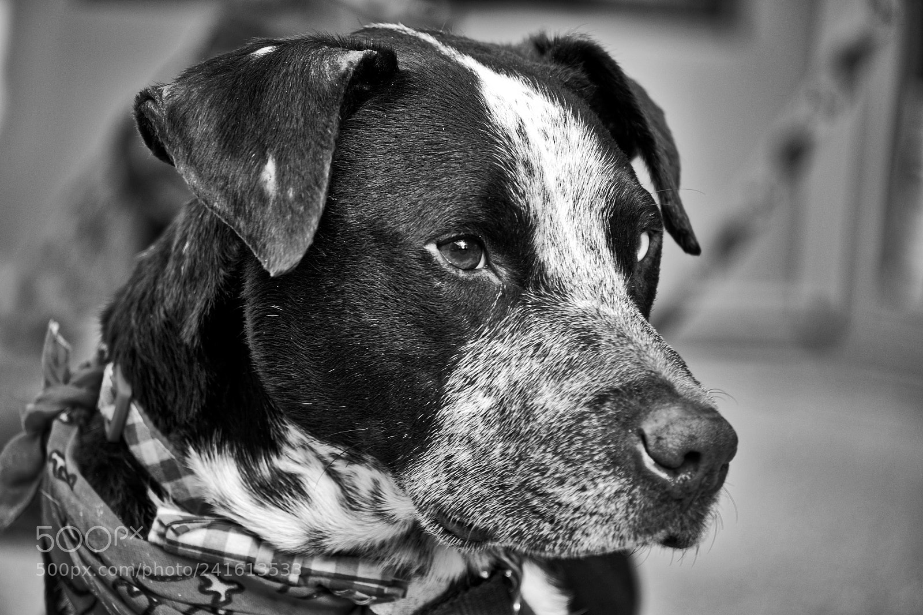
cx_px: 462
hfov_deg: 10.7
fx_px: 4921
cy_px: 308
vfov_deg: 7.2
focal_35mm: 192
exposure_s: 1/180
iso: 320
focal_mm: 128
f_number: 4.4
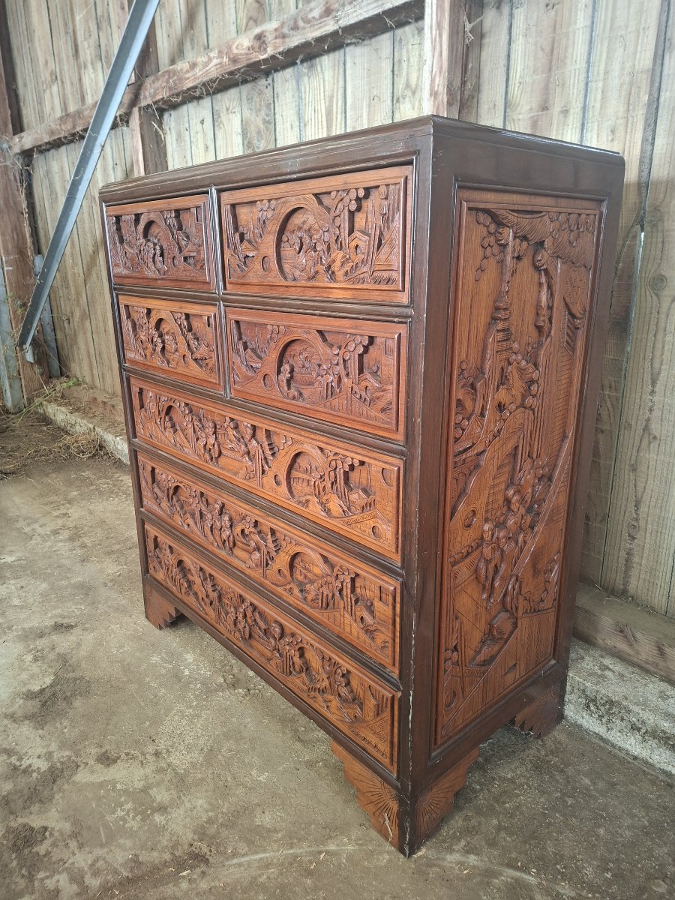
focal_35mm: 23
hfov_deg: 58.9
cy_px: 450
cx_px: 338
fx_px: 598
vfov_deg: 73.9
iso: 250
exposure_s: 1/33
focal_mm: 5.54
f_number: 1.8
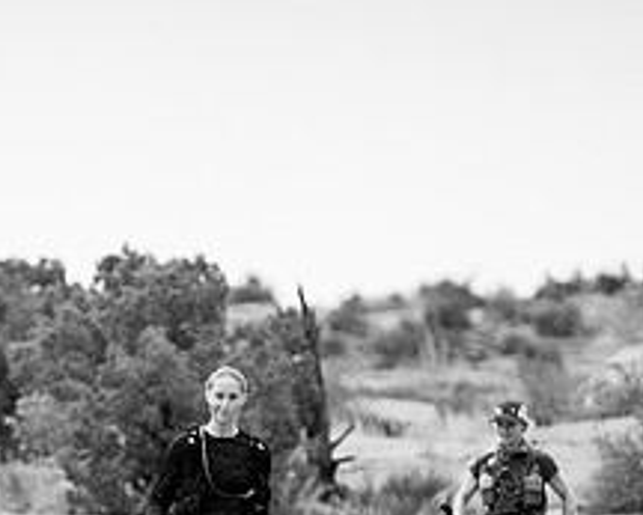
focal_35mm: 503
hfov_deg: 3.8
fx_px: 9577
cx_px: -12
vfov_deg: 3.1
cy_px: 502
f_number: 3.2
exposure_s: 1/3200
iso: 3200
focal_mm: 200
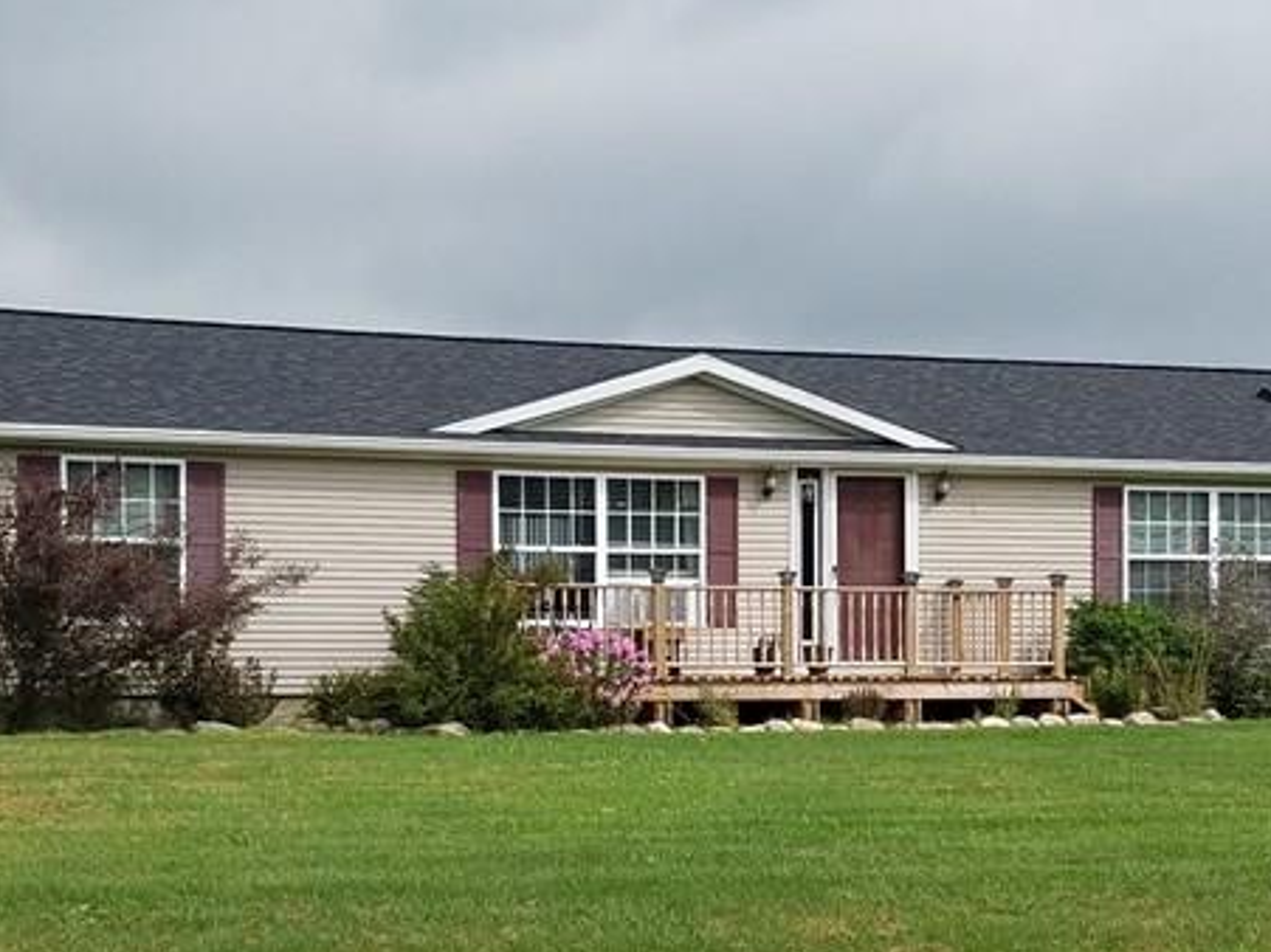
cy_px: 628
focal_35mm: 59
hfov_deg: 32.5
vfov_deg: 24.7
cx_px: 829
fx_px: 2166
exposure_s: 1/2264
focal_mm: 4.2
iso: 50
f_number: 1.7
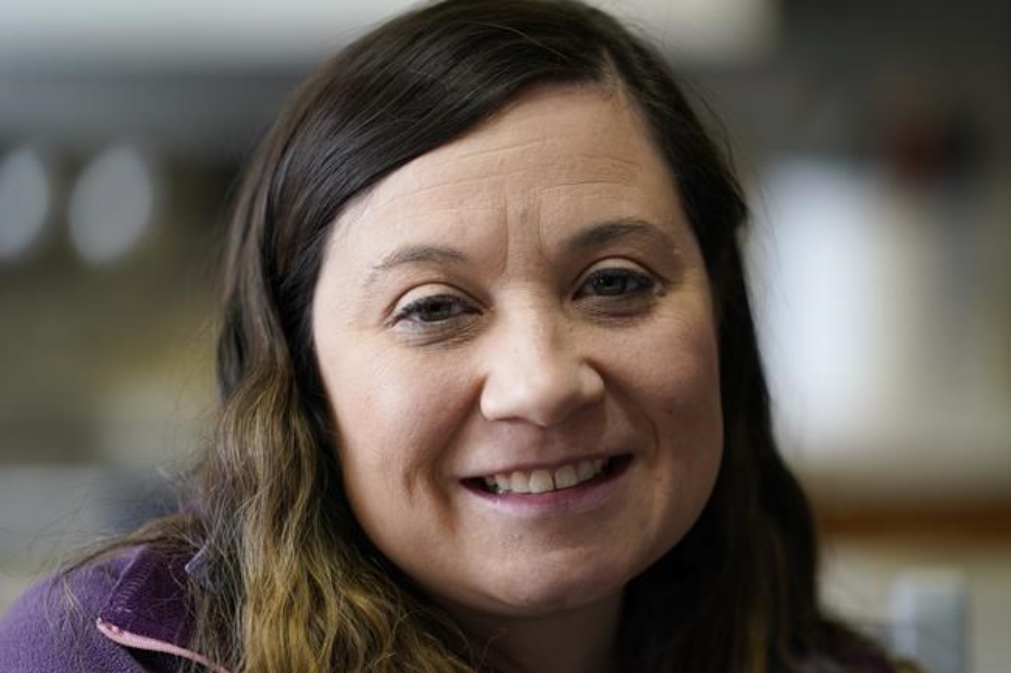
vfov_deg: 8.2
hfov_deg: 12.2
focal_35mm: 168
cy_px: 336
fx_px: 4717
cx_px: 506
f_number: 2.8
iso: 400
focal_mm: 168
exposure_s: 1/80
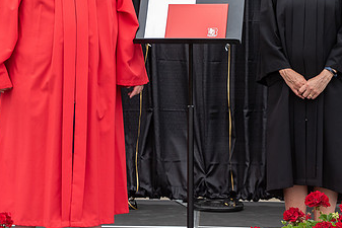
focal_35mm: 113
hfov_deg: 18.0
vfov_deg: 12.1
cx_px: 91
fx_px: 1074
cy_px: 45
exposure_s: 1/500
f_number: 5.6
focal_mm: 48
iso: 500
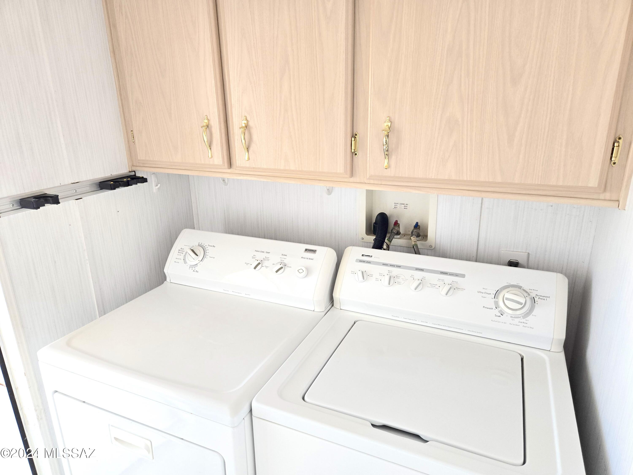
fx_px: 421
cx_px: 316
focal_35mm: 23
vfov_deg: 58.9
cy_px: 238
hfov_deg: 73.9
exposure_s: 1/180
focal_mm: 5.4
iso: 200
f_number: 1.8
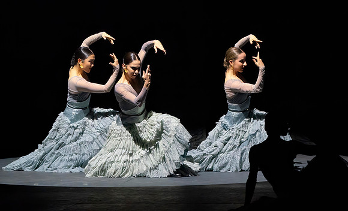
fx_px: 4002
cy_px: 136
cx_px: 235
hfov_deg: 5.0
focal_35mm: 425
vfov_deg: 3.0
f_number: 8
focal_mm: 300
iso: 10000
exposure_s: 1/400
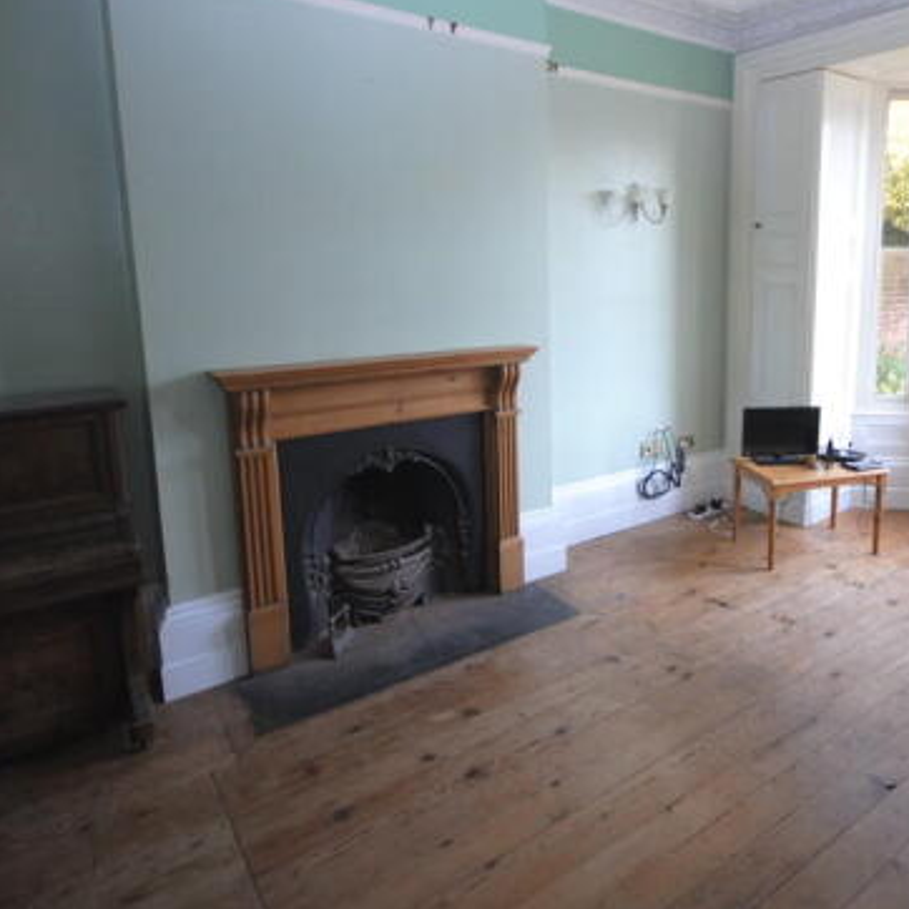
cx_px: 629
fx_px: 683
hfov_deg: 64.9
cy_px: 378
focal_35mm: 23
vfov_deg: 66.8
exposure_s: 1/125
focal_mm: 10
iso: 400
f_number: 4
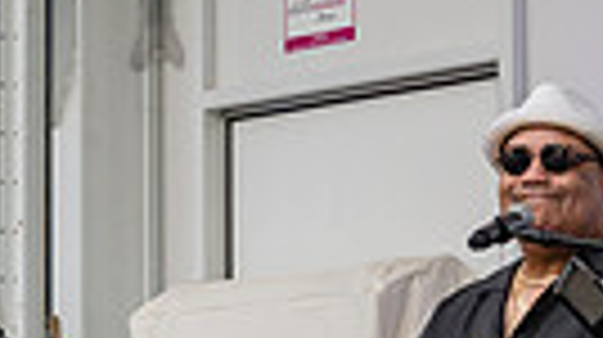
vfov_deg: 5.6
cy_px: 475
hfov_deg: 10.0
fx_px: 3434
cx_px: 53
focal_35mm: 215
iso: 1000
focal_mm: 44
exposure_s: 1/800
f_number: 4.5
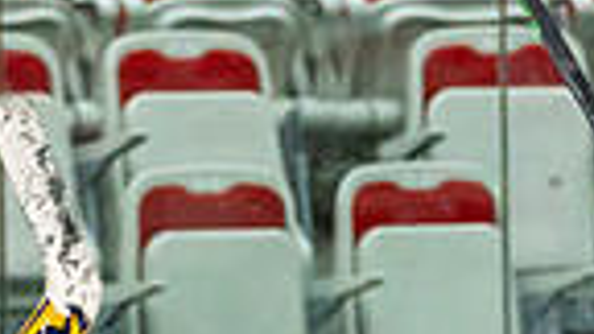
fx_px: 17656
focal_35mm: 1121
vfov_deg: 1.1
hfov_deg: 1.9
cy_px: 1007
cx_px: -144
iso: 3200
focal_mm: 176
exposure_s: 1/1250
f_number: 2.8
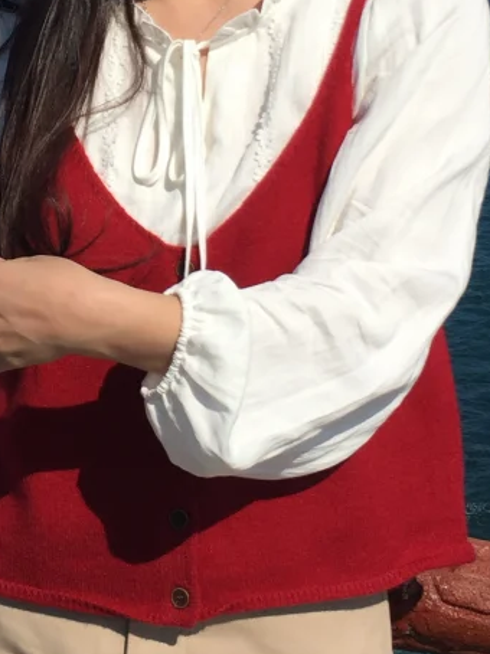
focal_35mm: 92
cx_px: 137
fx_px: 1738
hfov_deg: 16.0
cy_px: 65
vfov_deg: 20.9
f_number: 2.2
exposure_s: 1/3300
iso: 32
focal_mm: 4.15
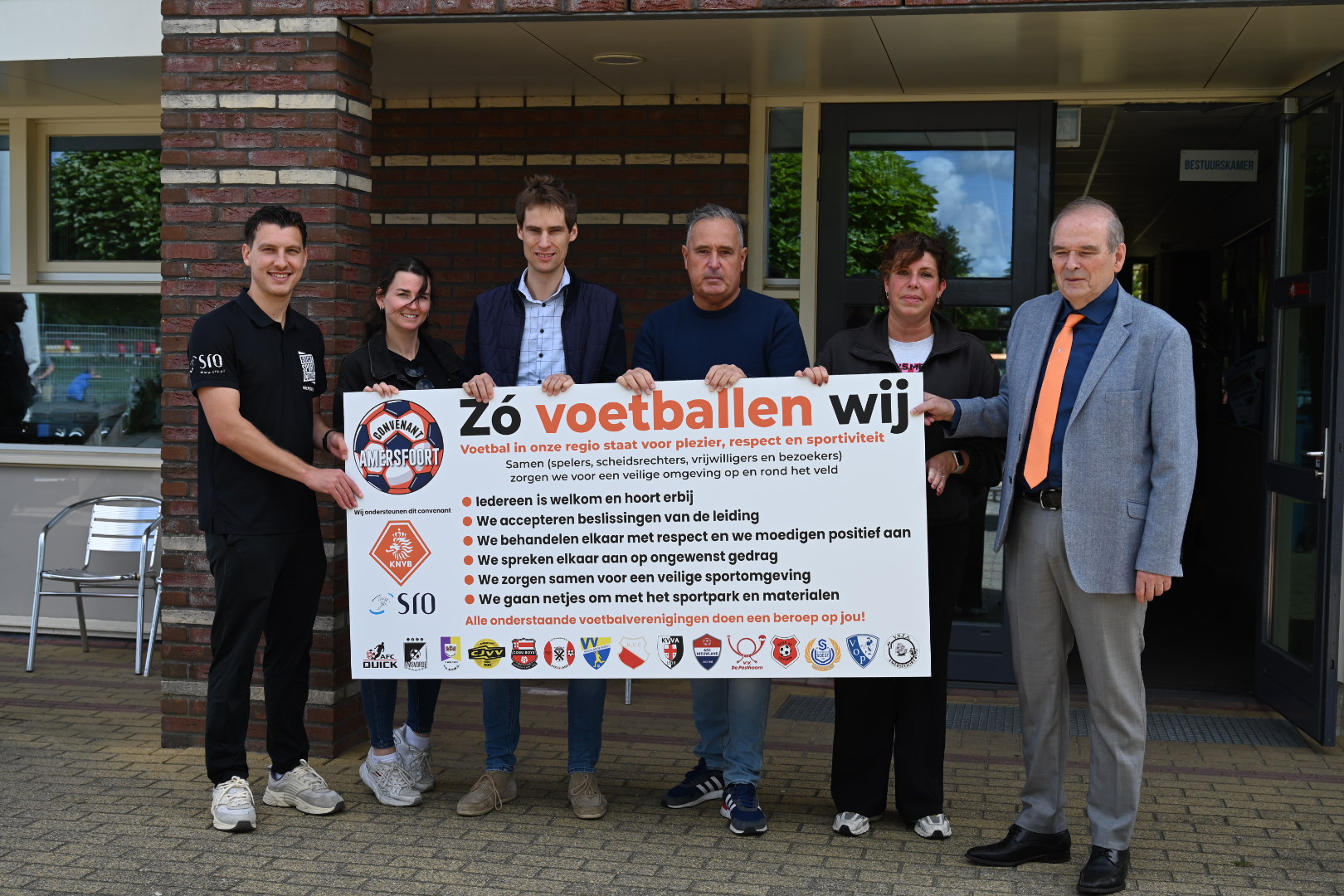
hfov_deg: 44.5
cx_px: 672
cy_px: 448
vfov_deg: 30.5
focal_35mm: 44
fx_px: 1643
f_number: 5.6
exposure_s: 1/250
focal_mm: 44
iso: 100
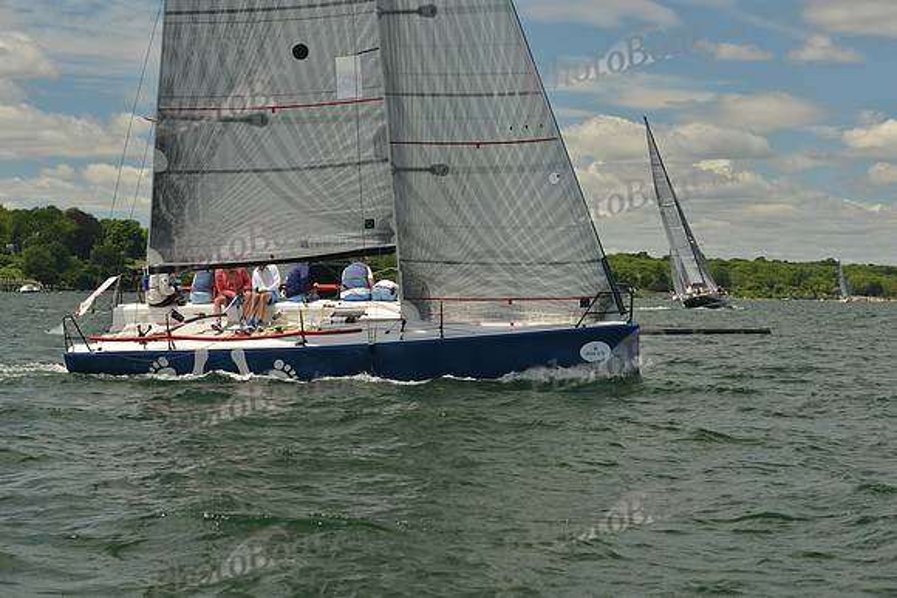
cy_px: 299
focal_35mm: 82
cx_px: 448
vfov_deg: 16.7
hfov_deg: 24.8
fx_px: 2044
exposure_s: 1/800
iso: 400
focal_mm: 82
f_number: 7.1
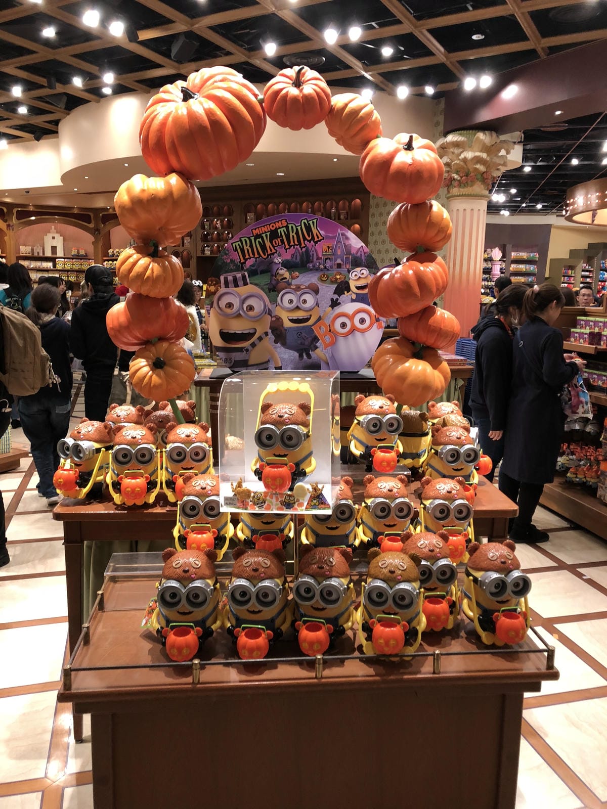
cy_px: 404
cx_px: 304
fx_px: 678
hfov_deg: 48.2
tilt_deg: -9.8
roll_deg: -1.4
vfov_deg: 61.7
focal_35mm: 29
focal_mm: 3.99
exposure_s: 1/15
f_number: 1.8
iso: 50
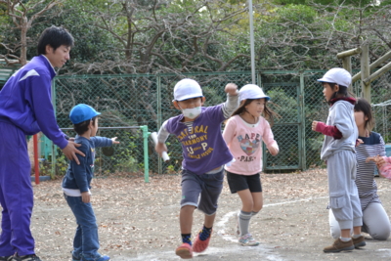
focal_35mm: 82
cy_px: 130
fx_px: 896
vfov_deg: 16.6
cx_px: 196
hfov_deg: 24.6
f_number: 5.6
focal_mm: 55
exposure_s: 1/125
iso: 220
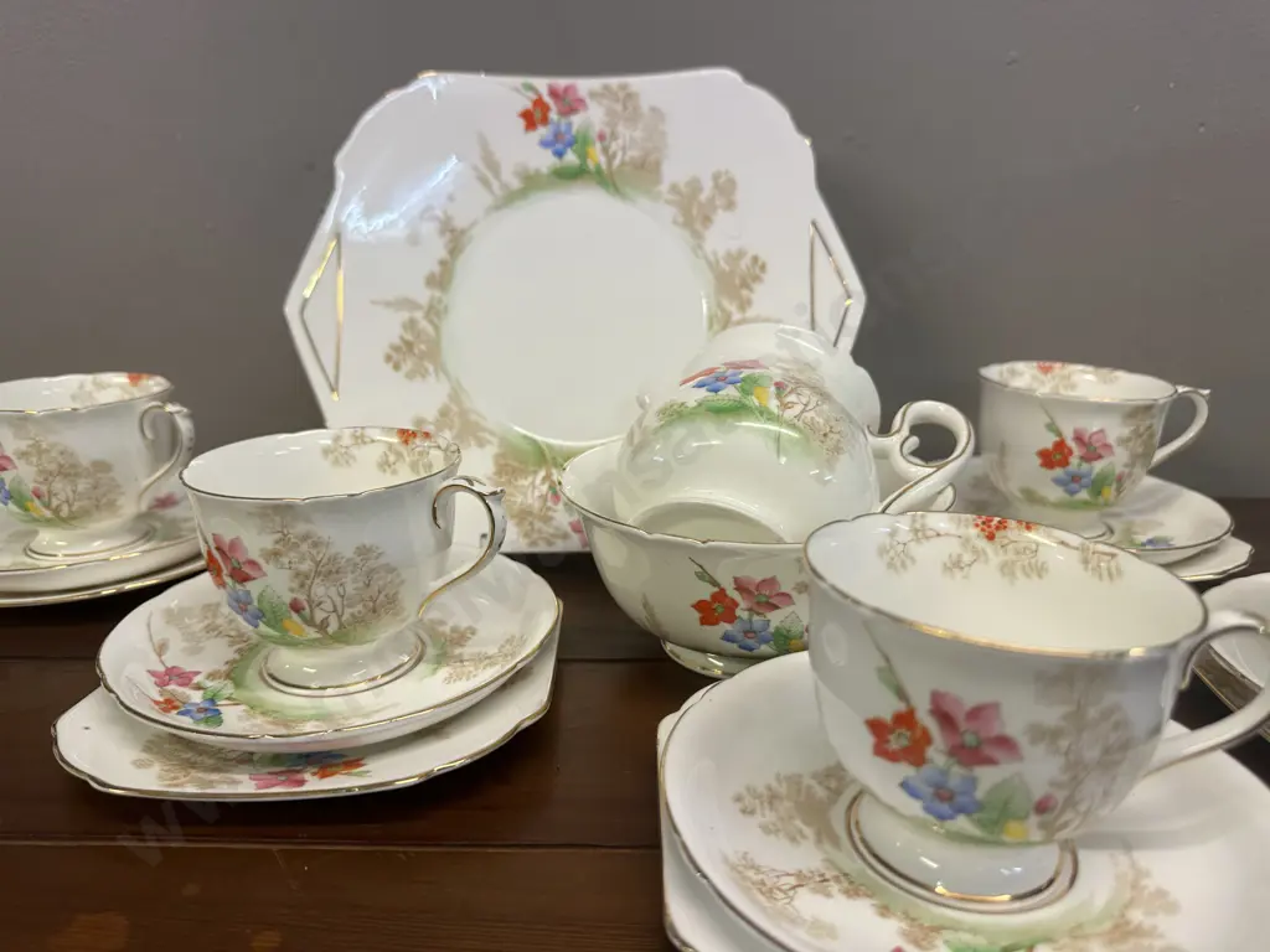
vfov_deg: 56.8
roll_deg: +0.0
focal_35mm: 24
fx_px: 881
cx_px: 635
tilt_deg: -17.2
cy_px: 476
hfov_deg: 71.6
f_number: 1.78
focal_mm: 6.86
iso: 100
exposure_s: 1/100
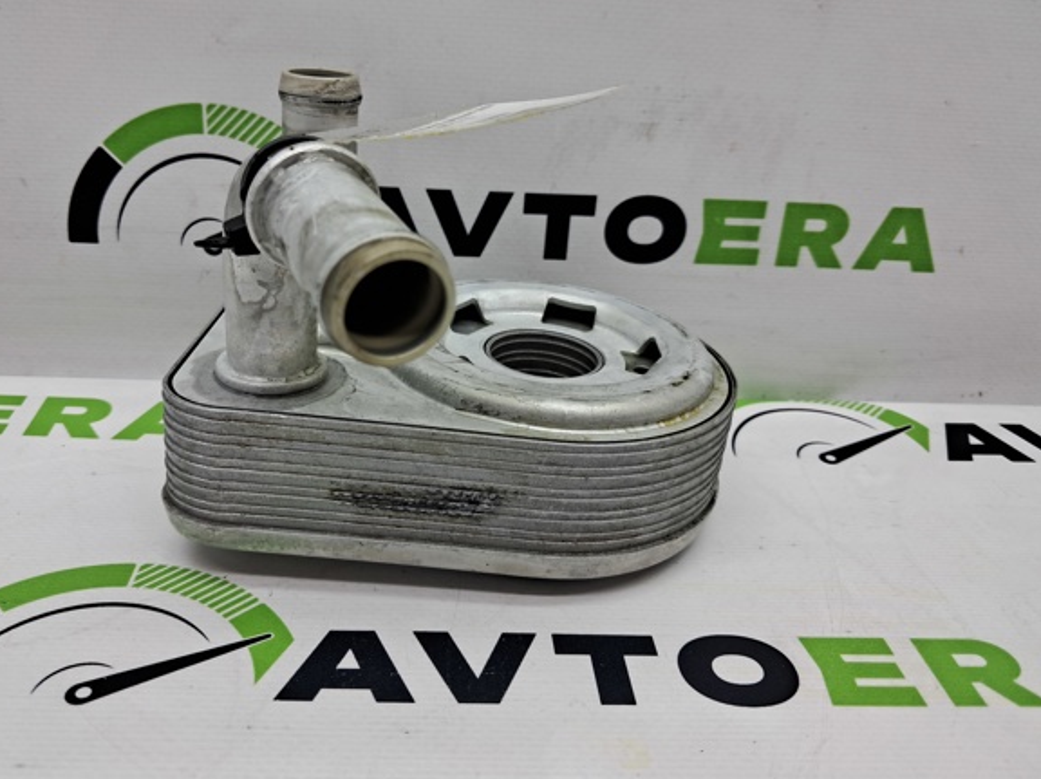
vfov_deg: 46.7
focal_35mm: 30
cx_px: 470
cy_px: 362
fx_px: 901
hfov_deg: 59.9
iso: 50
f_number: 1.8
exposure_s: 1/100
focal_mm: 4
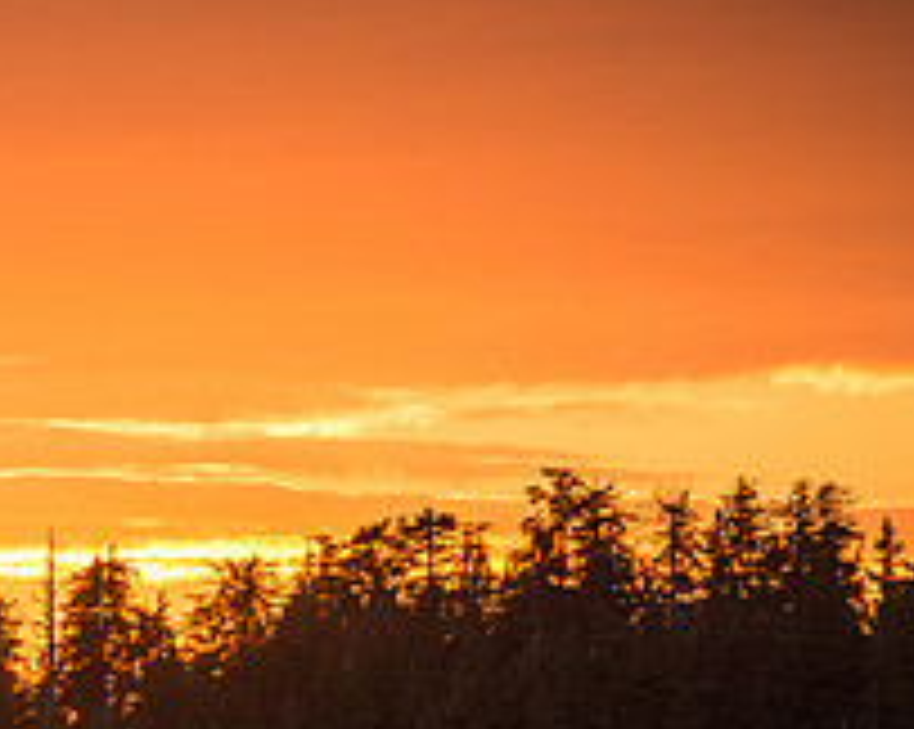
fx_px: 13783
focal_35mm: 510
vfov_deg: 3.0
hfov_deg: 3.8
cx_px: 59
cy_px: 713
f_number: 5.6
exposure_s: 1/750
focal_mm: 190
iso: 400
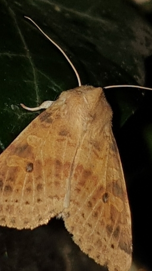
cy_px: 147
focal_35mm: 35
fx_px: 251
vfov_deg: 56.6
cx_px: 83
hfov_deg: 33.7
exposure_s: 1/701
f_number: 1.5
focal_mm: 4.3
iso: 50
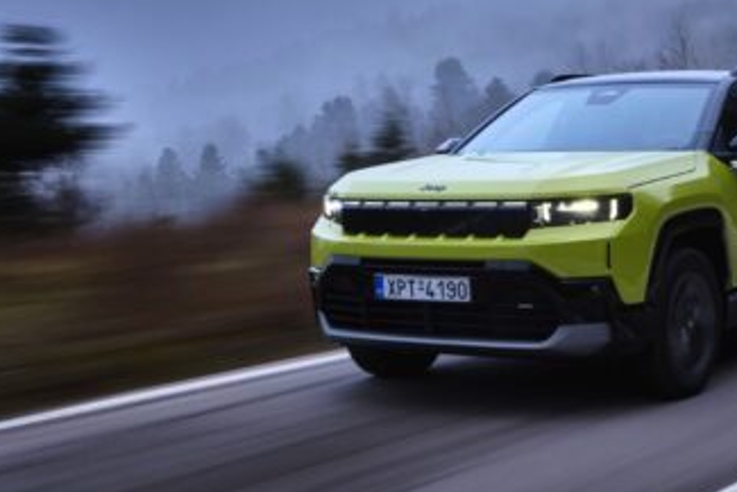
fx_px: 1331
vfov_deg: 20.9
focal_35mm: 65
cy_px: 205
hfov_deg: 30.3
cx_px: 569
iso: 125
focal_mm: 22
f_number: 11
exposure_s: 1/10
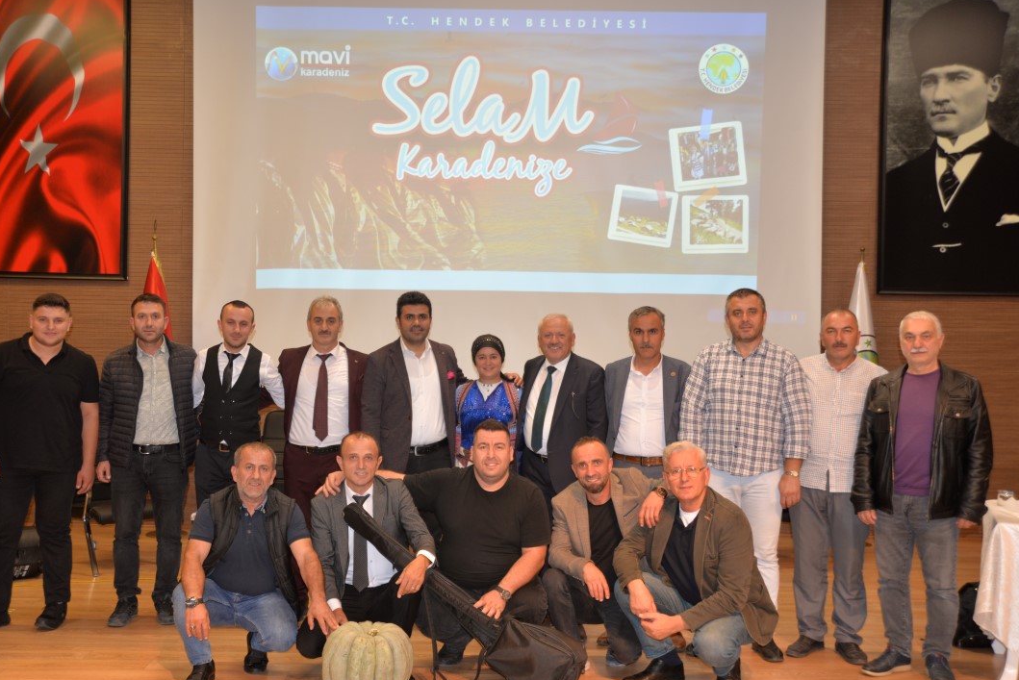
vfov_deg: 35.1
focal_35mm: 38
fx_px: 1076
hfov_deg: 50.6
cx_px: 471
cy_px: 360
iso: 500
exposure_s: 1/60
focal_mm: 35
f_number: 3.2
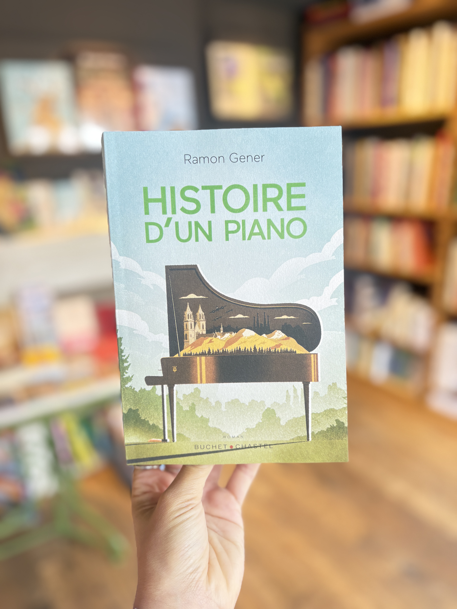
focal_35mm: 26
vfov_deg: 67.3
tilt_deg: -16.8
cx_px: 228
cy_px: 304
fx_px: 458
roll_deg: +2.4
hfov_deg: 53.1
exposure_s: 1/67
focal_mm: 5.96
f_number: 1.6
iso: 125
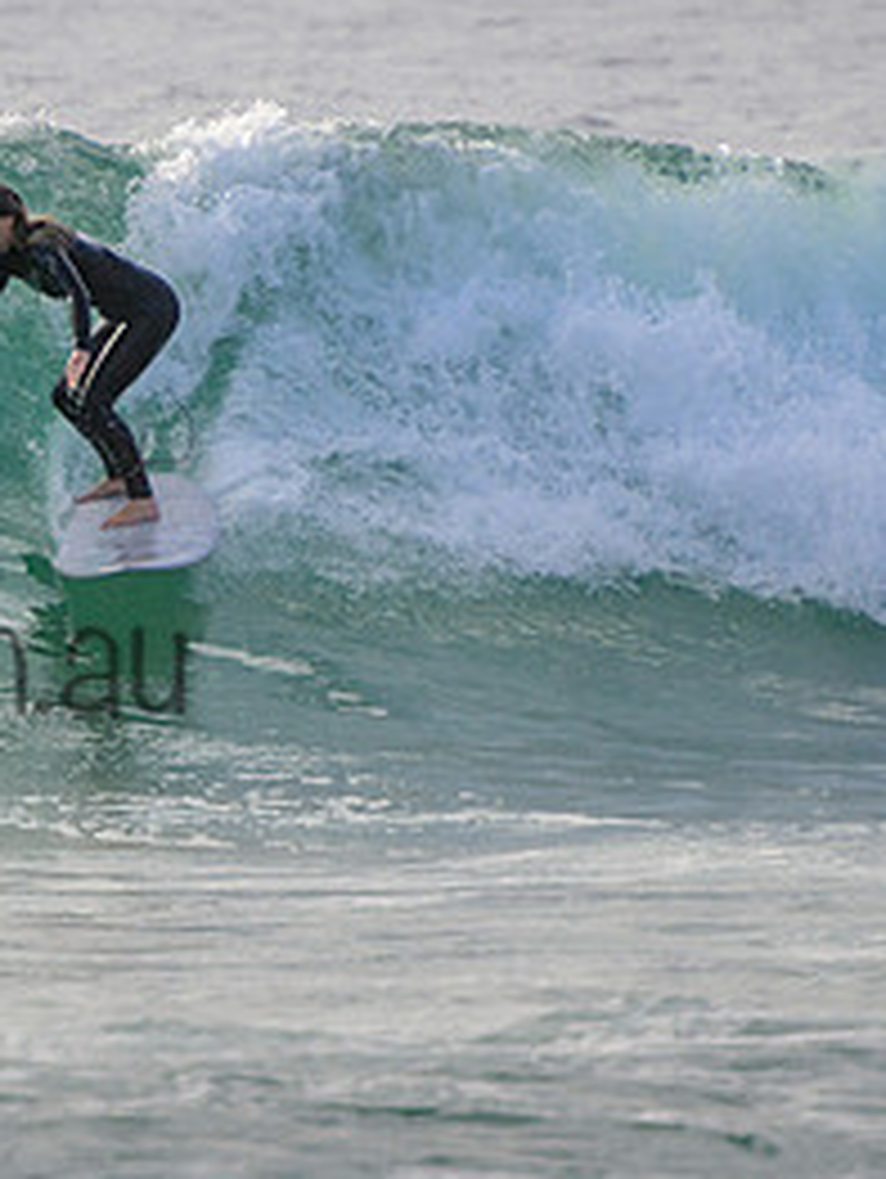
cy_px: 624
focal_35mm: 1170
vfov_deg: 1.7
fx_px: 39864
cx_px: -164
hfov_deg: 1.3
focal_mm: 400
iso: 320
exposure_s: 1/2000
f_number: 5.6
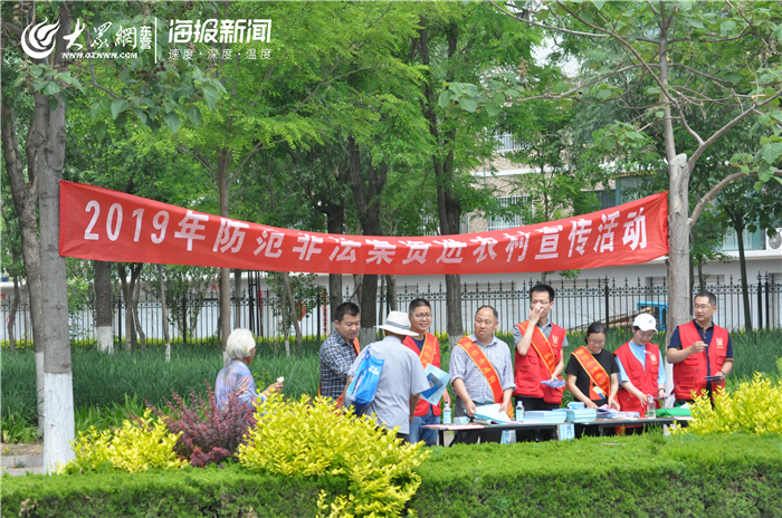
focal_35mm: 102
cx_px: 391
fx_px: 2212
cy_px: 259
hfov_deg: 20.1
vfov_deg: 13.4
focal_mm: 68
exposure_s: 1/1250
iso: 1600
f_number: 9
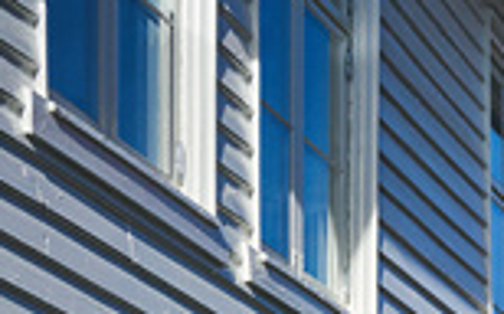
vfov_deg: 7.6
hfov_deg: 11.7
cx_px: 992
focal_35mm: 162
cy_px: 731
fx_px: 2224
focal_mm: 35
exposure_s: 1/400
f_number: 8
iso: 250
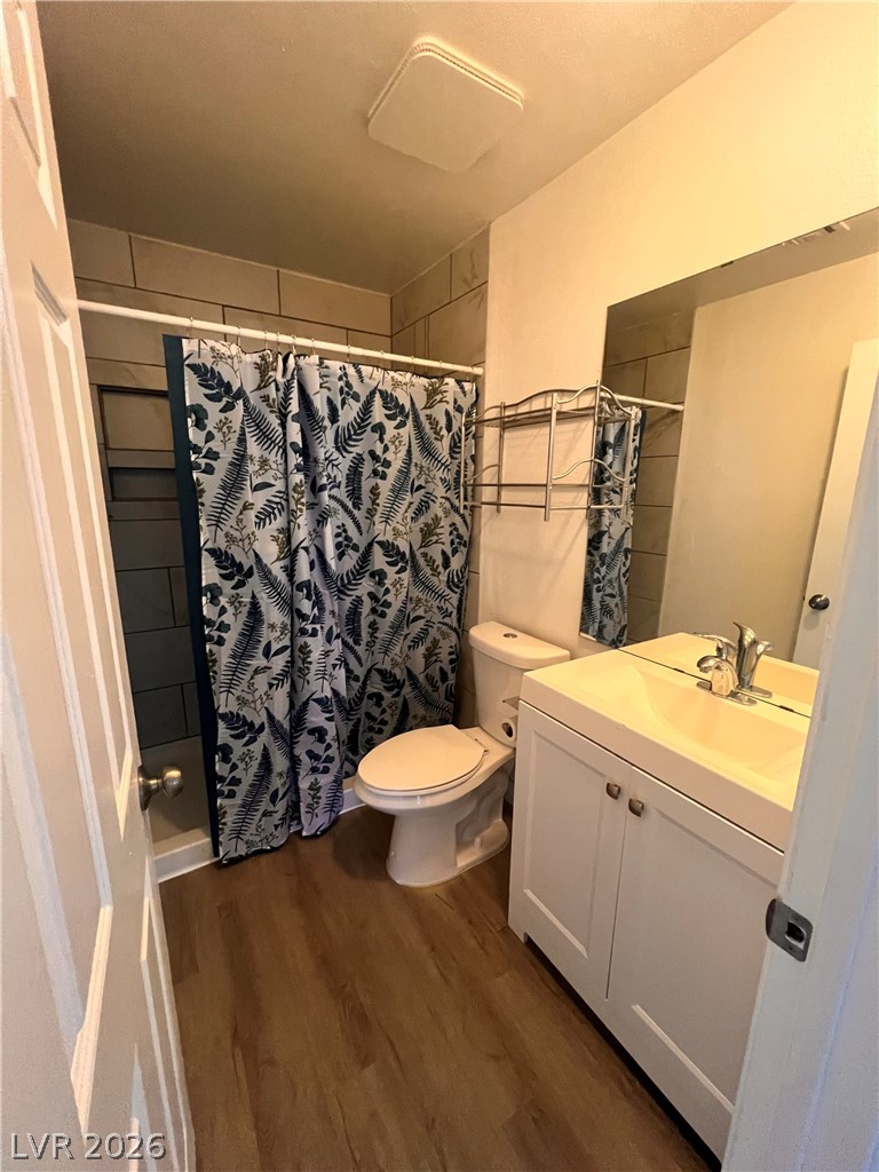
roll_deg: -0.4
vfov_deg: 106.2
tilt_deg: -11.7
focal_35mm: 13
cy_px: 586
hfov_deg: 89.9
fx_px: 440
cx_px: 440
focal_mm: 1.57
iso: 640
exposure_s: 1/60
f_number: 1.8
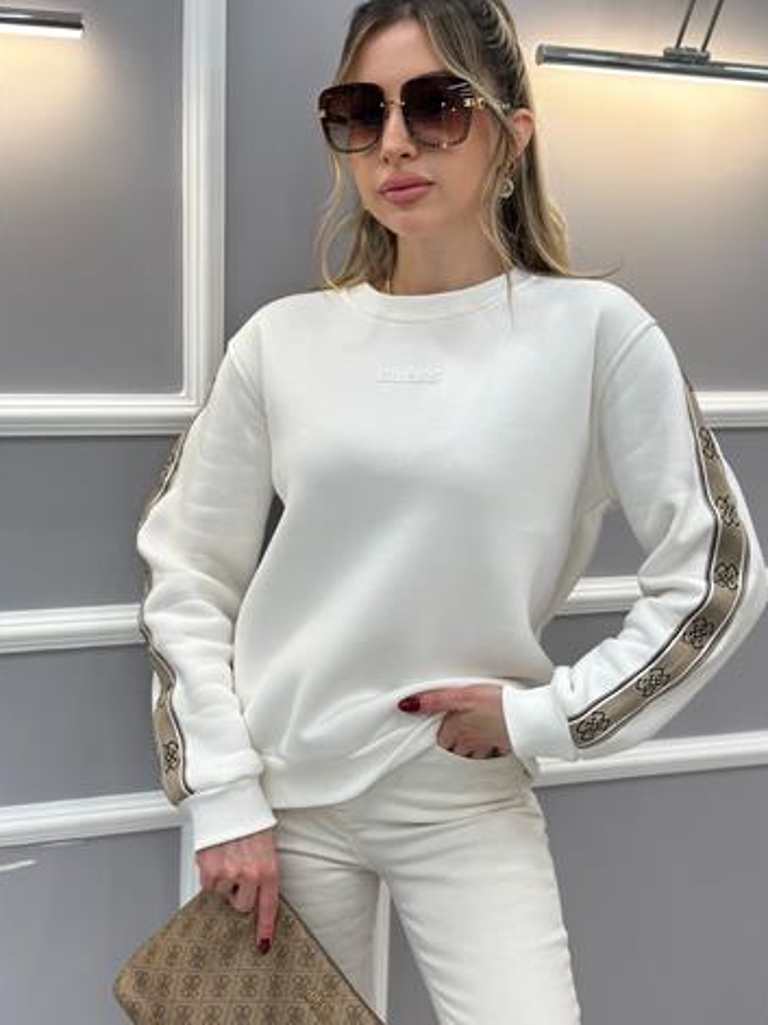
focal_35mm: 53
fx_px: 1569
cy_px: 529
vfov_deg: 36.2
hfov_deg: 27.5
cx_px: 418
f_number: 1.78
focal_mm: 6.86
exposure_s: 1/100
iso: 64
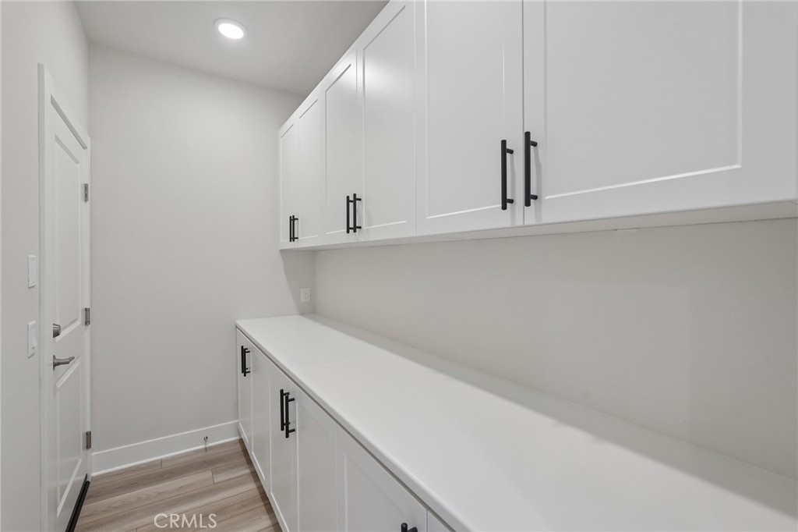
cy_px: 266
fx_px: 355
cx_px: 399
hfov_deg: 96.8
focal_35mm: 16
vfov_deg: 73.7
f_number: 8
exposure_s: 1/30
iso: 800
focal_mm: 16
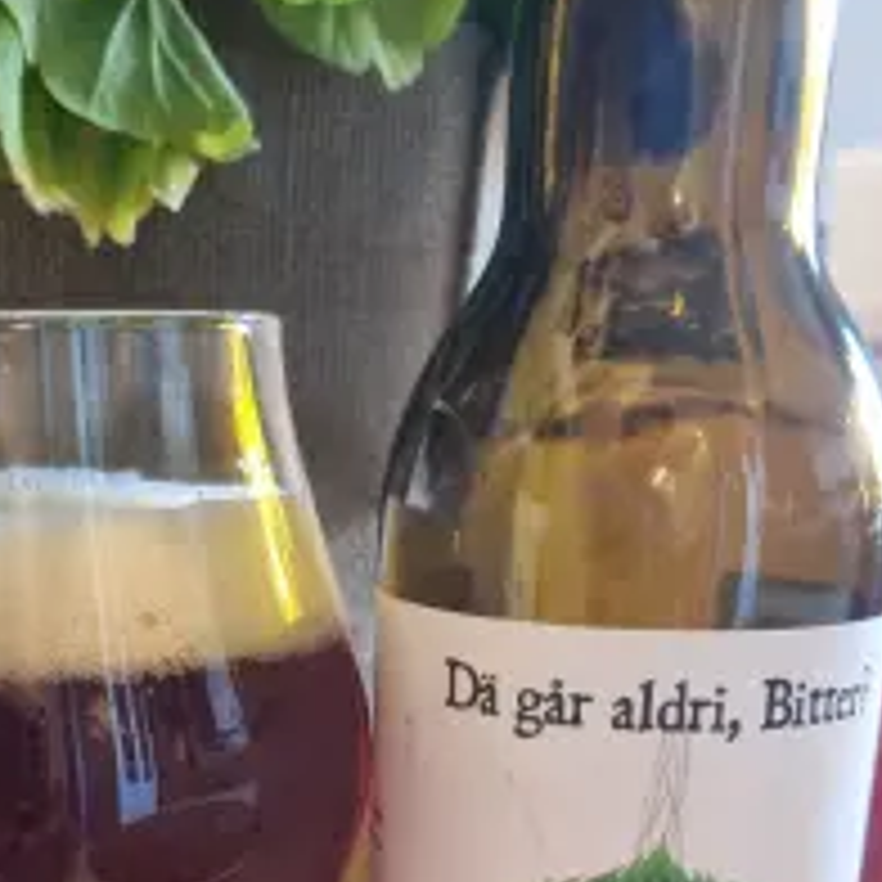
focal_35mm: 47
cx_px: 252
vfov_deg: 33.7
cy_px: 832
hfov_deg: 35.5
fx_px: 1355
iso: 640
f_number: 1.8
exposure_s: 1/50
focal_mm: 5.4
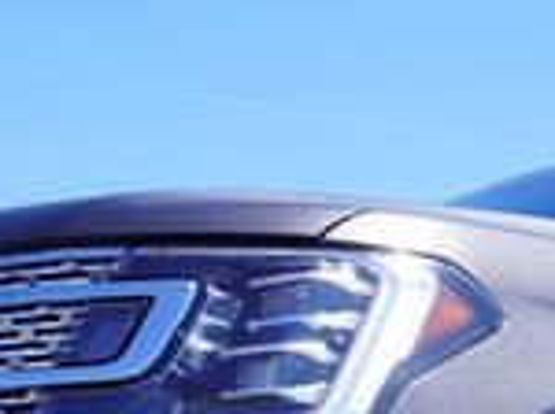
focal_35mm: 154
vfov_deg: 9.4
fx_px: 2466
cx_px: 503
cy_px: 614
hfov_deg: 12.7
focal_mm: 25
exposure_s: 1/125
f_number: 8
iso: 100
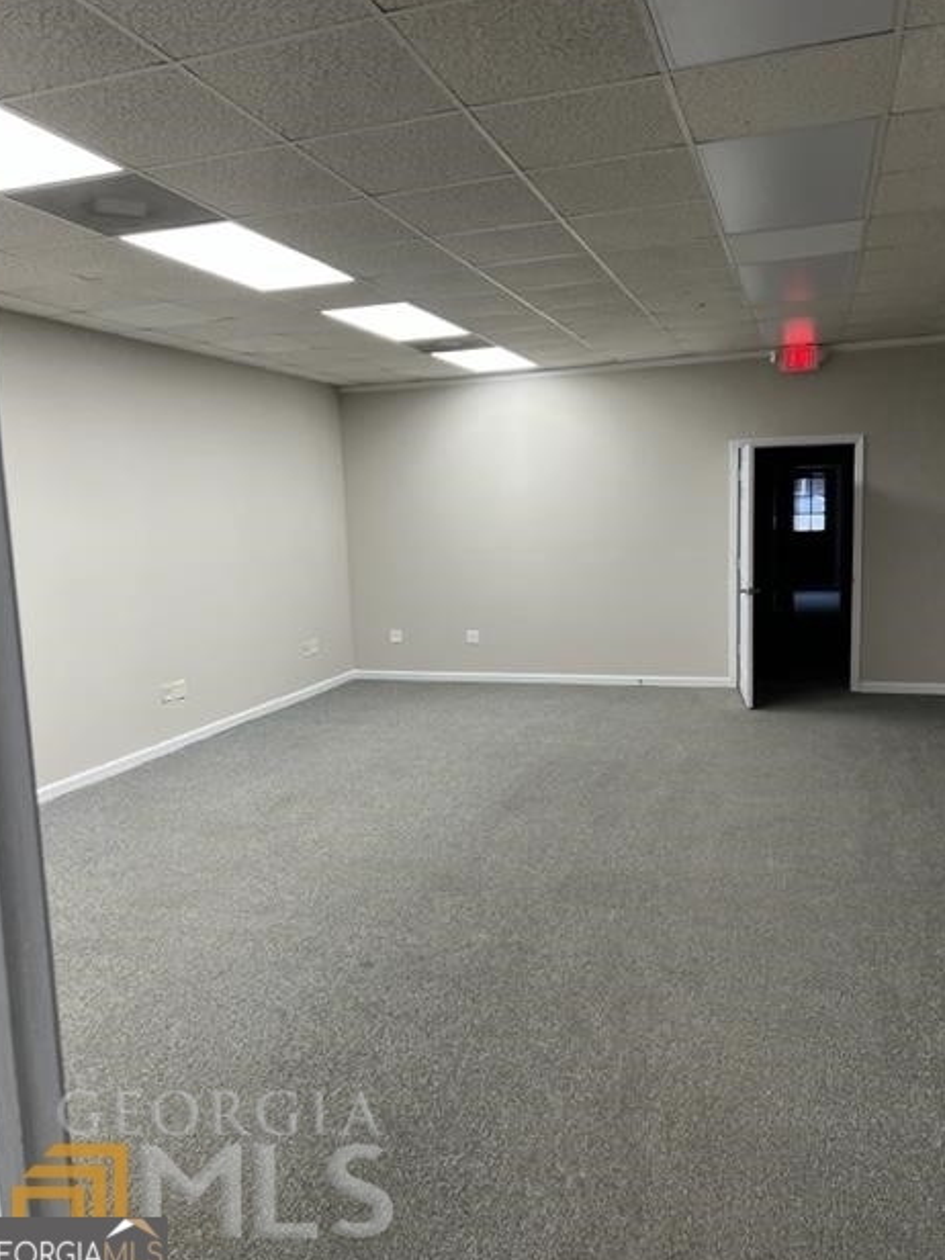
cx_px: 462
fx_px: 983
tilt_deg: -6.1
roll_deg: +3.3
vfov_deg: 65.3
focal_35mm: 27
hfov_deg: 51.4
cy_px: 628
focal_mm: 5.7
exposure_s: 1/120
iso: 100
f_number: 1.5
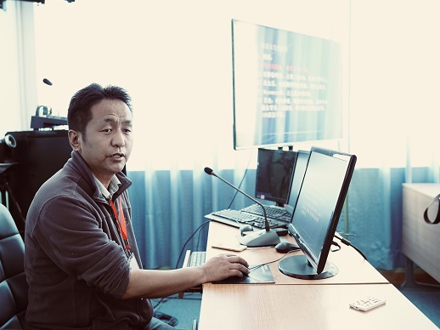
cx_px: 192
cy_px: 165
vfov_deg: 36.8
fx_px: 495
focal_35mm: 39
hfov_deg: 47.8
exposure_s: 1/60
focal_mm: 35
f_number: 2.5
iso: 1600
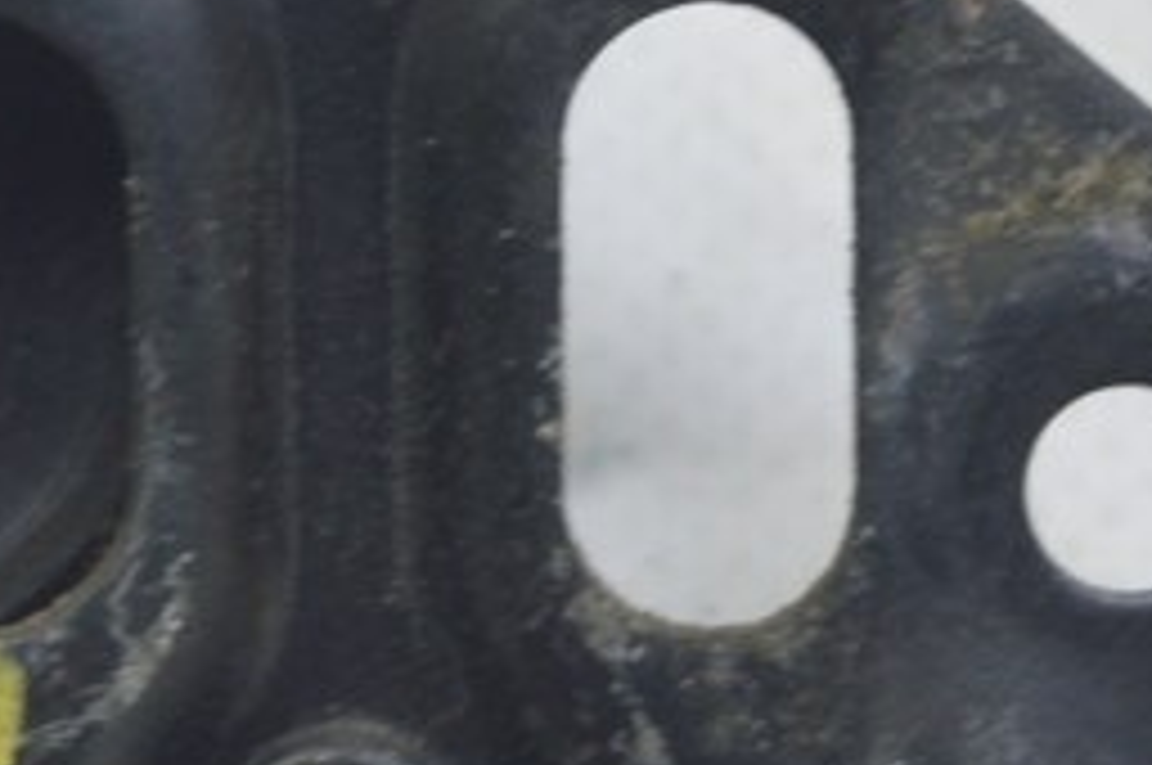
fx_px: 10546
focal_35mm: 330
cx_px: -472
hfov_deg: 6.2
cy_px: 560
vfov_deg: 4.2
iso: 400
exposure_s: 1/20
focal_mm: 55
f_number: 5.6
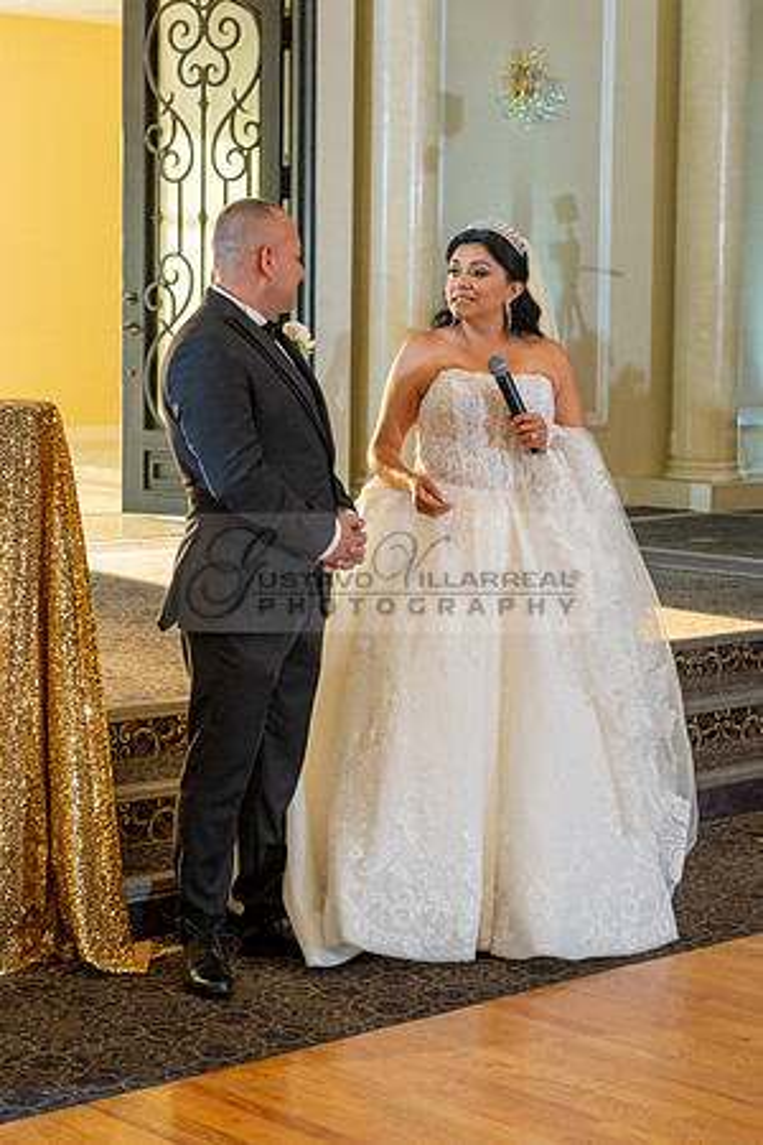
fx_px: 2384
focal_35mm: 75
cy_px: 573
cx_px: 411
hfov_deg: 18.2
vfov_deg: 27.0
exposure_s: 1/80
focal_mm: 50
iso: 800
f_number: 4
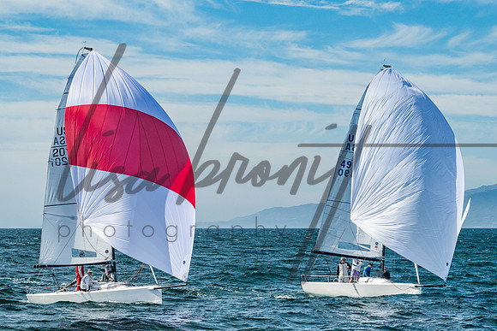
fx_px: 2076
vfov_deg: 9.1
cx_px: 208
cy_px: 195
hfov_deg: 13.6
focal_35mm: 150
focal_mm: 100
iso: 400
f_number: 10
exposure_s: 1/500
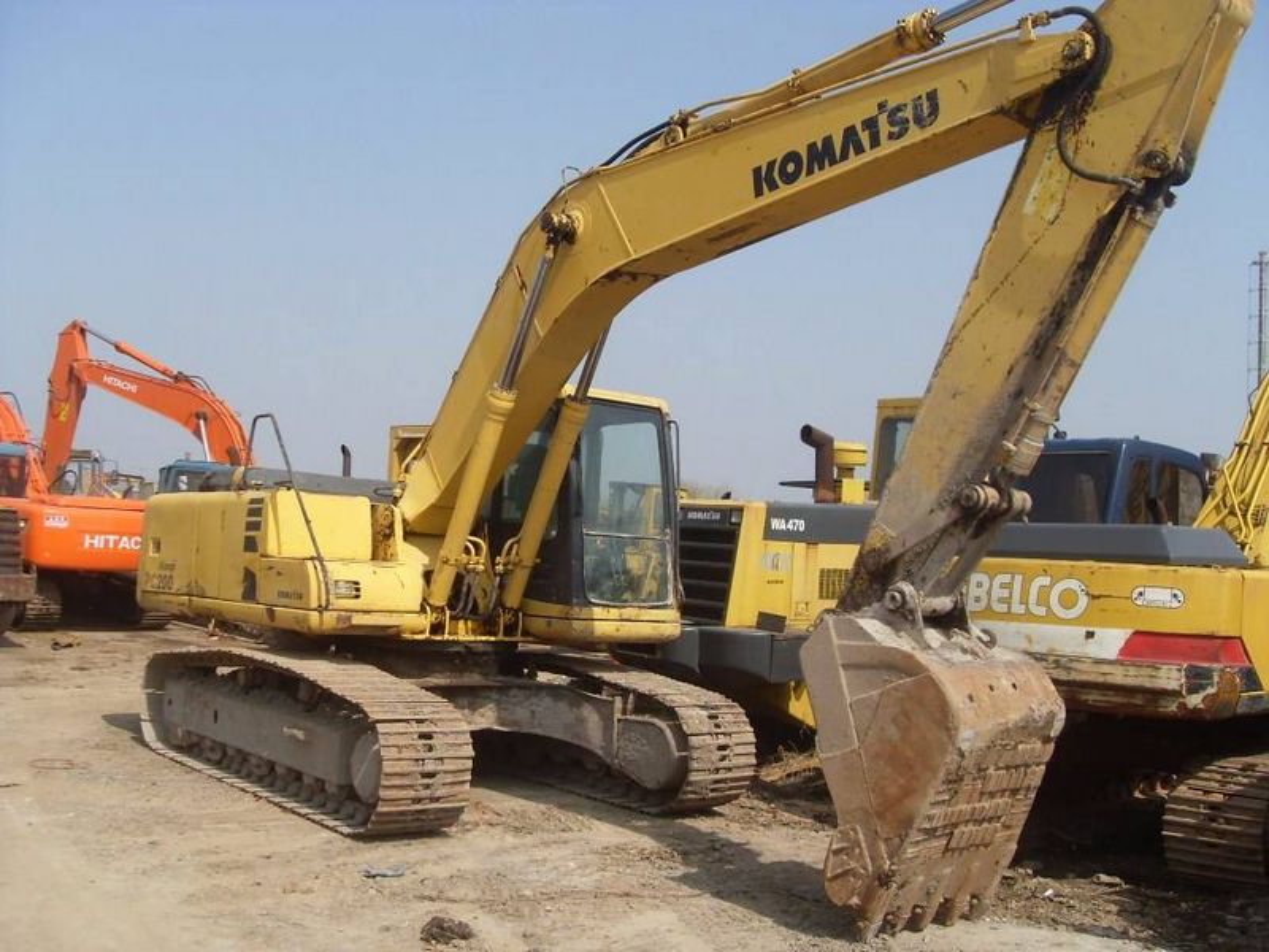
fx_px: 1283
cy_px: 476
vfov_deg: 40.7
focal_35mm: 35
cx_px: 634
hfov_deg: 52.6
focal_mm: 6.3
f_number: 7
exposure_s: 1/350
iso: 80
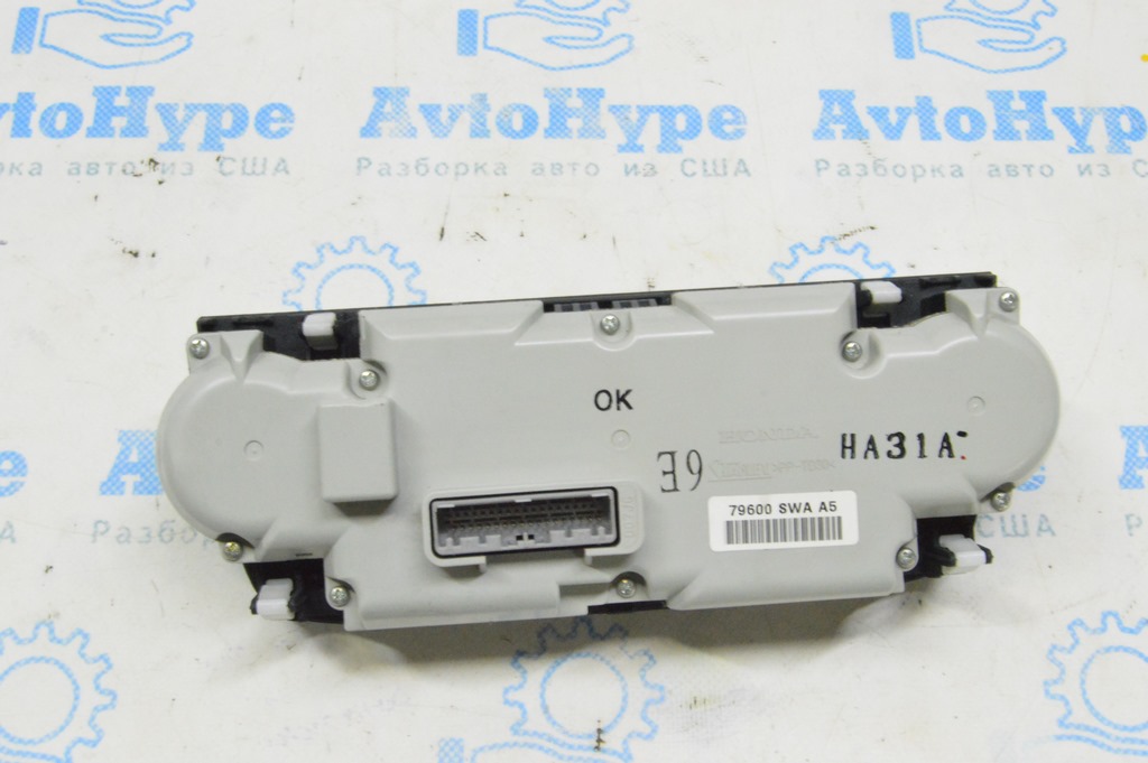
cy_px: 382
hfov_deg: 43.6
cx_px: 574
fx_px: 1434
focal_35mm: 45
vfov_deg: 29.8
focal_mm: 30
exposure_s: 1/15
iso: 6400
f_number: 20
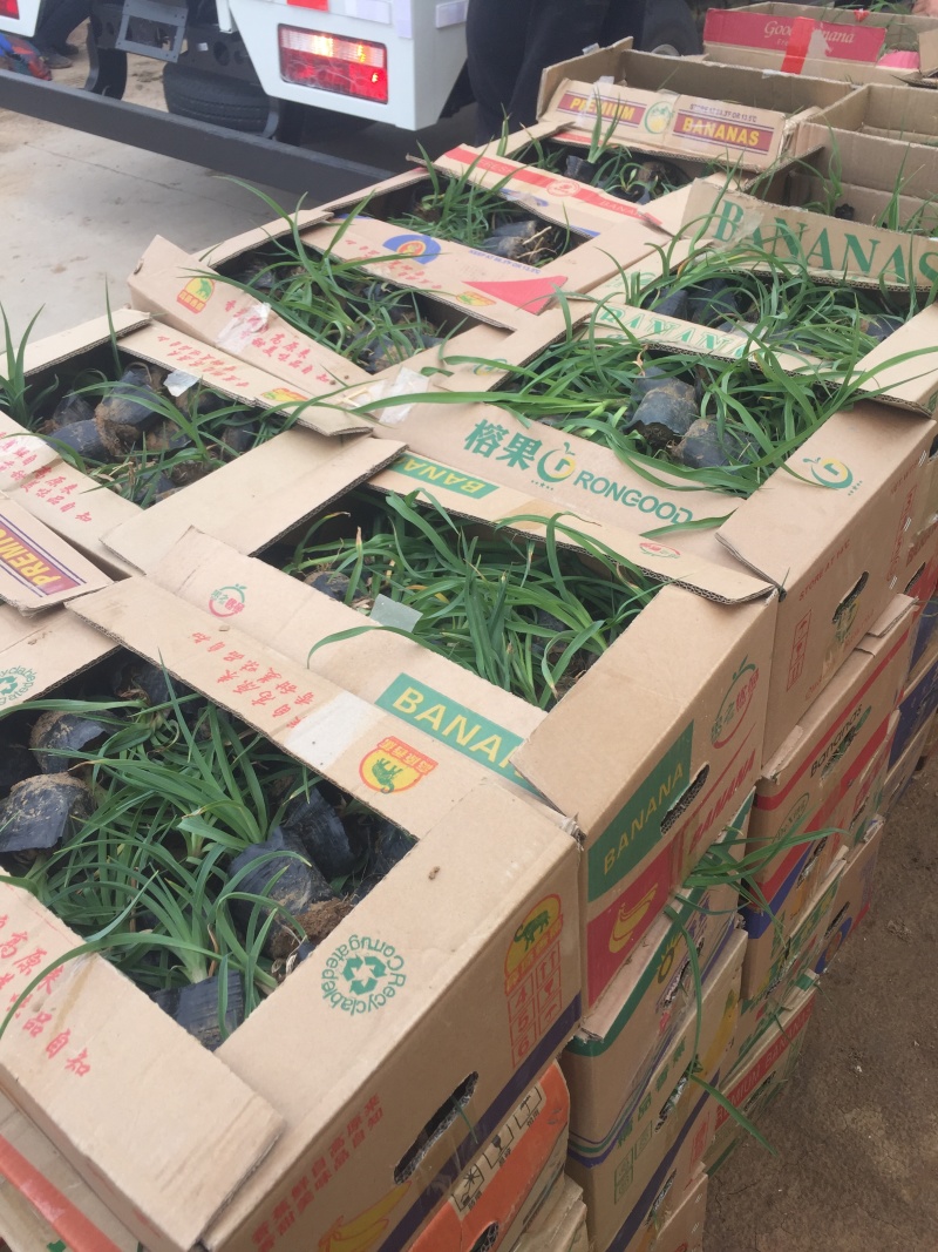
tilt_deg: -39.8
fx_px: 1048
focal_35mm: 29
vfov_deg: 61.7
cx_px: 469
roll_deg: -1.7
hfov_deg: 48.2
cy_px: 626
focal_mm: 4.15
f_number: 2.2
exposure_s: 1/501
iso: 32
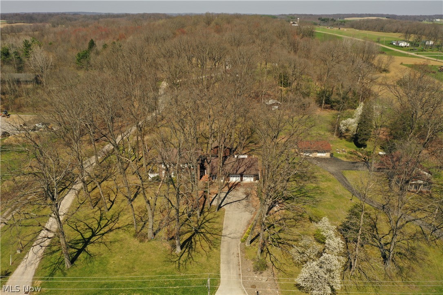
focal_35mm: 28
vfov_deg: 46.4
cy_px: 148
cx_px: 222
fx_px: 345
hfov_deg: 65.5
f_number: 5.6
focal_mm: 10.26
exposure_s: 1/500
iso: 100
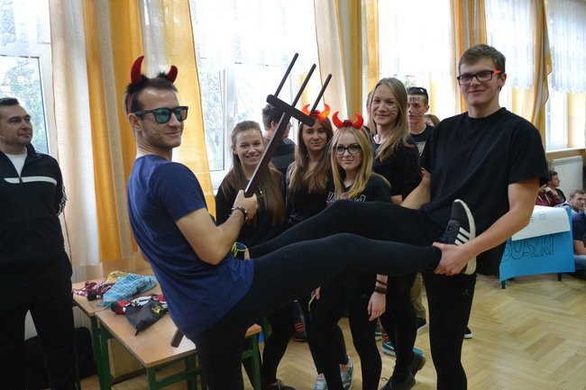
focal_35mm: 30
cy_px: 195
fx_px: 488
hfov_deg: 61.9
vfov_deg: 43.6
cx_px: 293
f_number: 3.8
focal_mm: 20
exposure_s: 1/60
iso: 1800
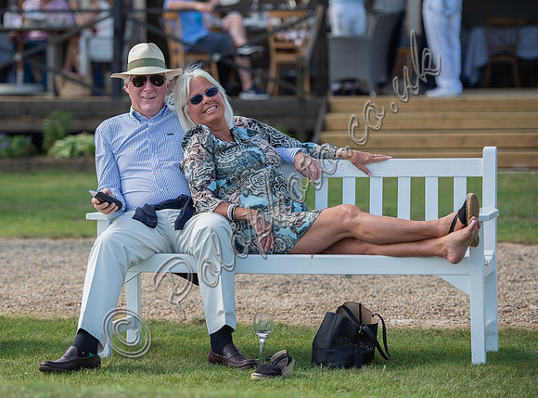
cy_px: 176
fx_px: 2360
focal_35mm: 153
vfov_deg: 9.6
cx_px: 202
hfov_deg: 13.0
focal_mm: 125
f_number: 2.8
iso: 400
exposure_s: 1/3200
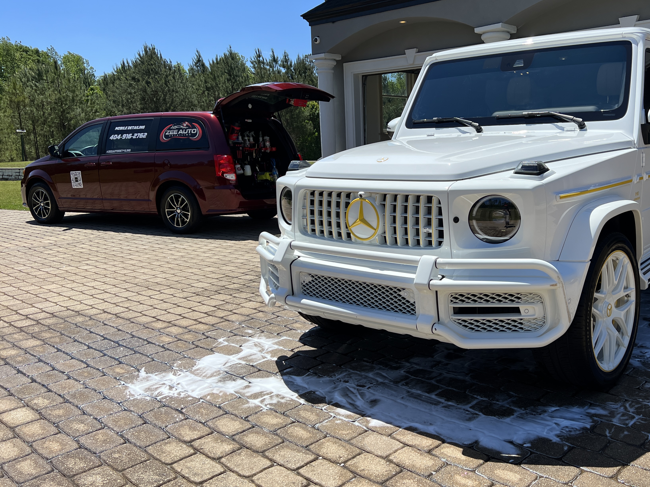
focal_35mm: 32
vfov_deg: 44.2
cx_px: 394
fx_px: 601
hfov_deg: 56.3
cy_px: 241
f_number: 1.5
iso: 50
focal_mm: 5.7
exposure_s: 1/4831
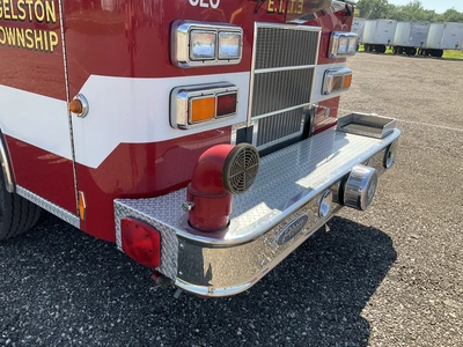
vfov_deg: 48.2
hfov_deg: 61.7
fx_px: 388
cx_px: 232
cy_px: 174
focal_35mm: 29
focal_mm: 3
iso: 25
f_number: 1.8
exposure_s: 1/529
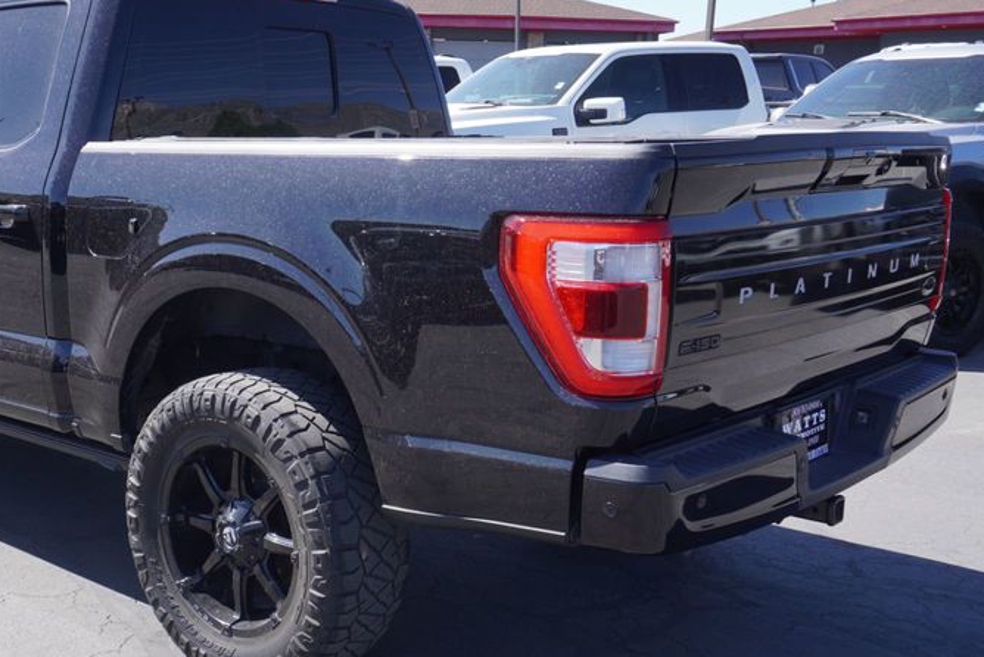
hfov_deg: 41.7
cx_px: 275
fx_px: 1258
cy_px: 351
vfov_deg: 29.3
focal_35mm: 46
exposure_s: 1/160
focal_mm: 20
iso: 100
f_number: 6.3
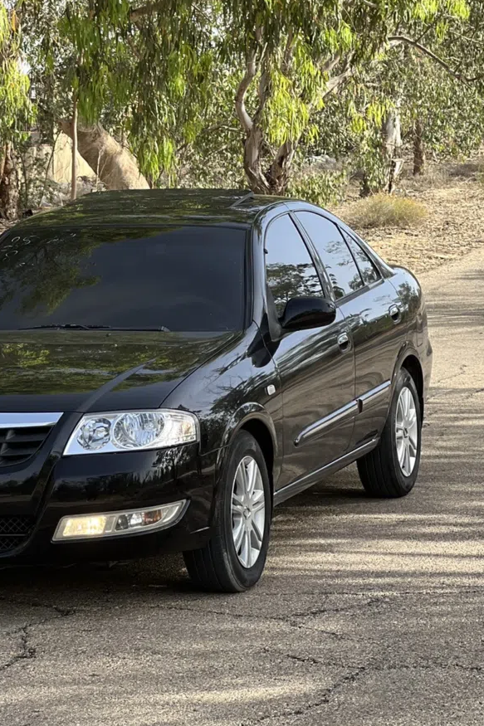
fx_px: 2522
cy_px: 271
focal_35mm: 125
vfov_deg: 16.4
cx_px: 149
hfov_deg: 10.9
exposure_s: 1/142
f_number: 2.8
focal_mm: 9
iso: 20
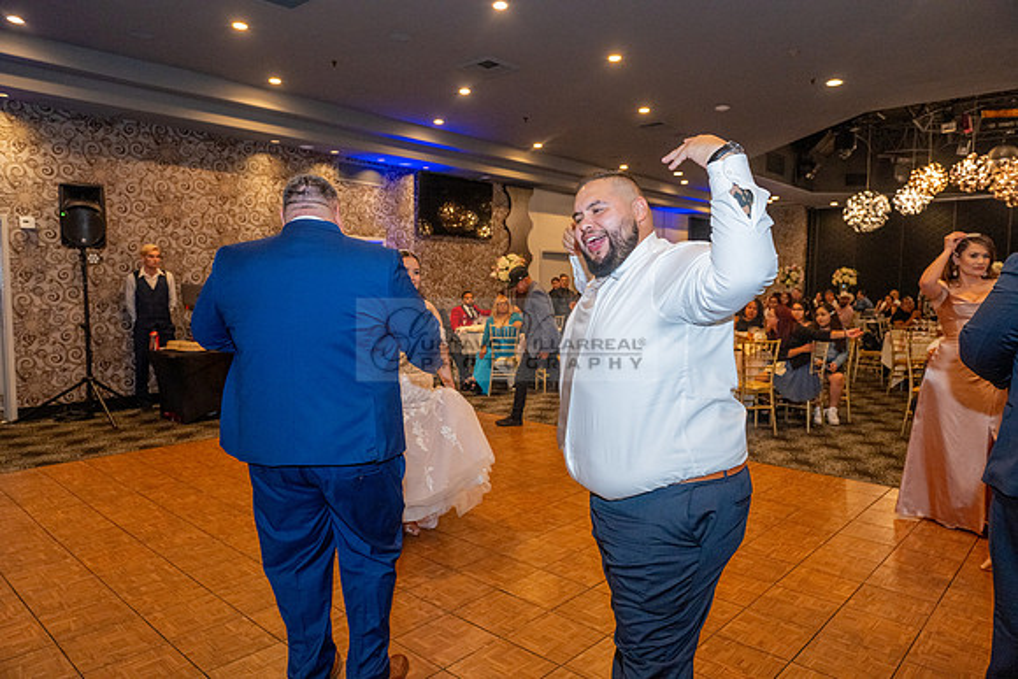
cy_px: 340
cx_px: 509
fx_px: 679
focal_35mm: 24
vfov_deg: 53.2
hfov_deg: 73.7
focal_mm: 24
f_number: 4.5
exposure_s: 1/200
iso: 2000
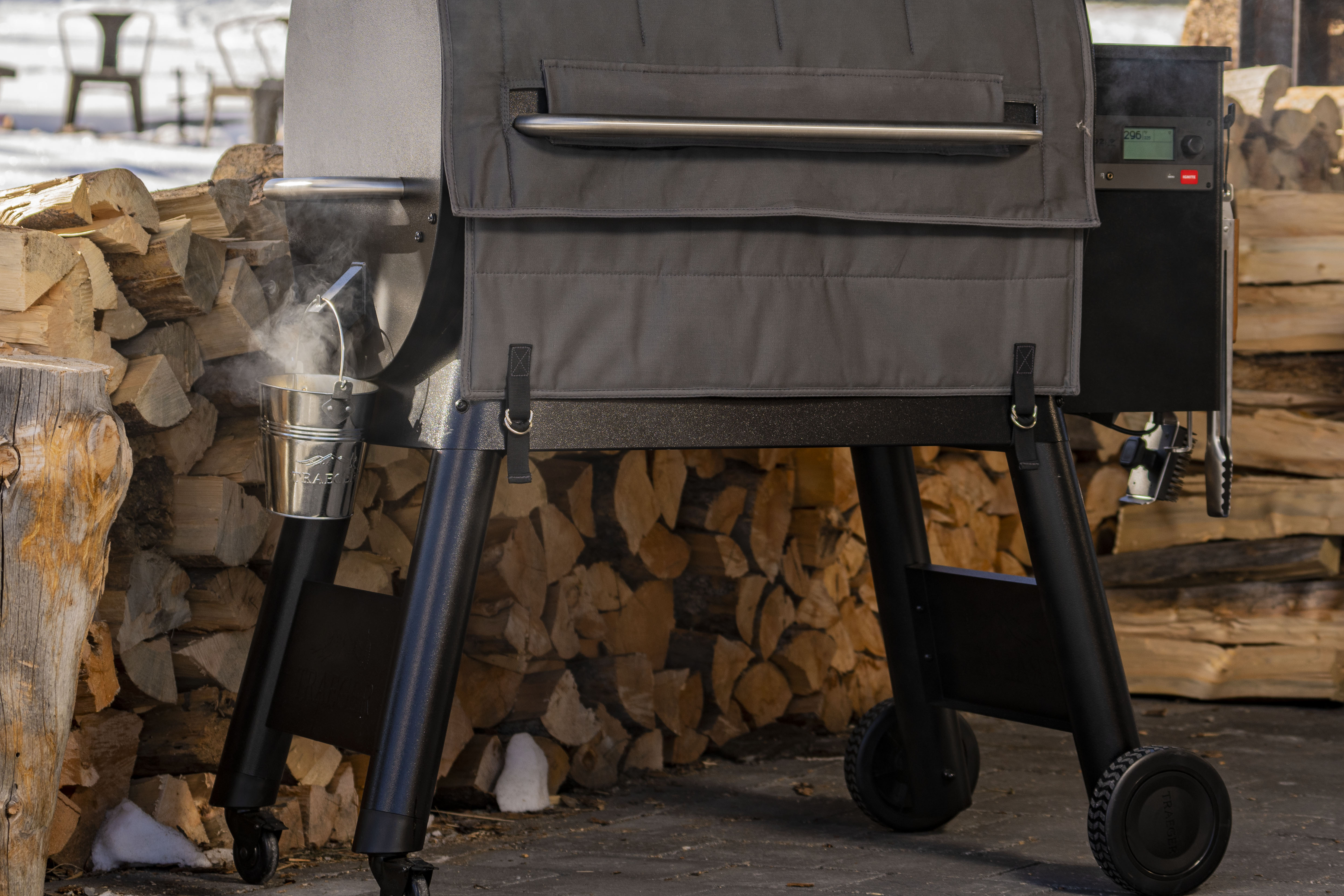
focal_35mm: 122
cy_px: 240
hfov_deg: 16.8
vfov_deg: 11.2
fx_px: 4555
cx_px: 822
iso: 100
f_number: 5
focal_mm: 76
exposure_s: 1/250
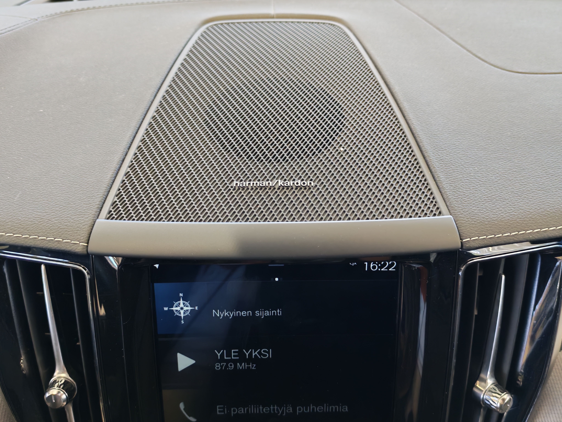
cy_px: 211
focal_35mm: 33
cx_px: 281
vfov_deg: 42.9
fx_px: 536
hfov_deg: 55.4
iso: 1440
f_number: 1.9
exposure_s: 1/50
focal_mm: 6.12
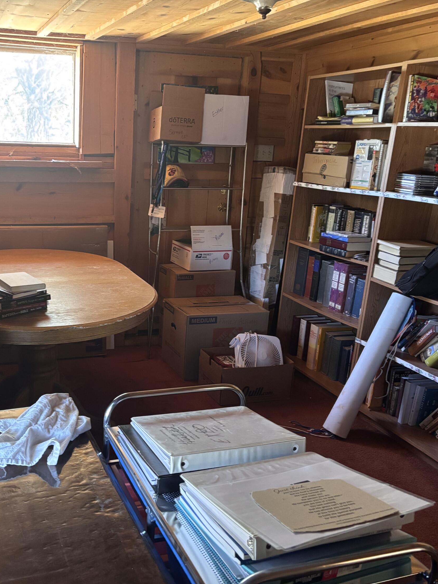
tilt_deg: -13.2
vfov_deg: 52.6
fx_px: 591
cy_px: 293
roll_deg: -2.2
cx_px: 127
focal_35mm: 35
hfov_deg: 39.9
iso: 500
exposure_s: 1/60
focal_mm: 5.96
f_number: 1.6
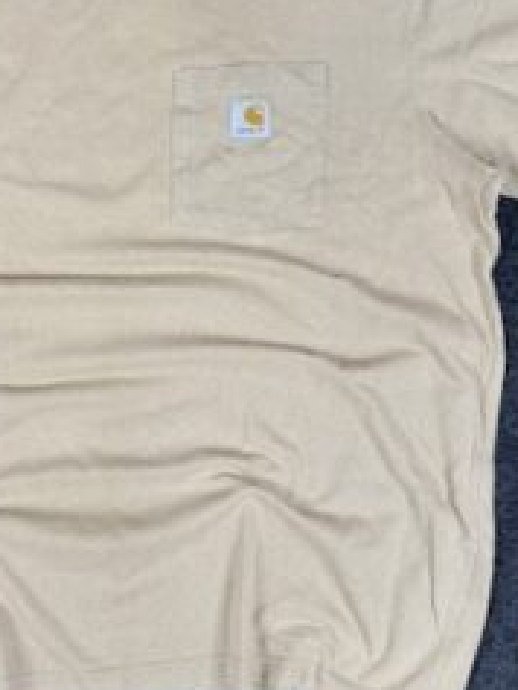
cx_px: 125
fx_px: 1076
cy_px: 234
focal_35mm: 54
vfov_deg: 35.2
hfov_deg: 26.7
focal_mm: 6.76
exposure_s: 1/100
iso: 80
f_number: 1.78
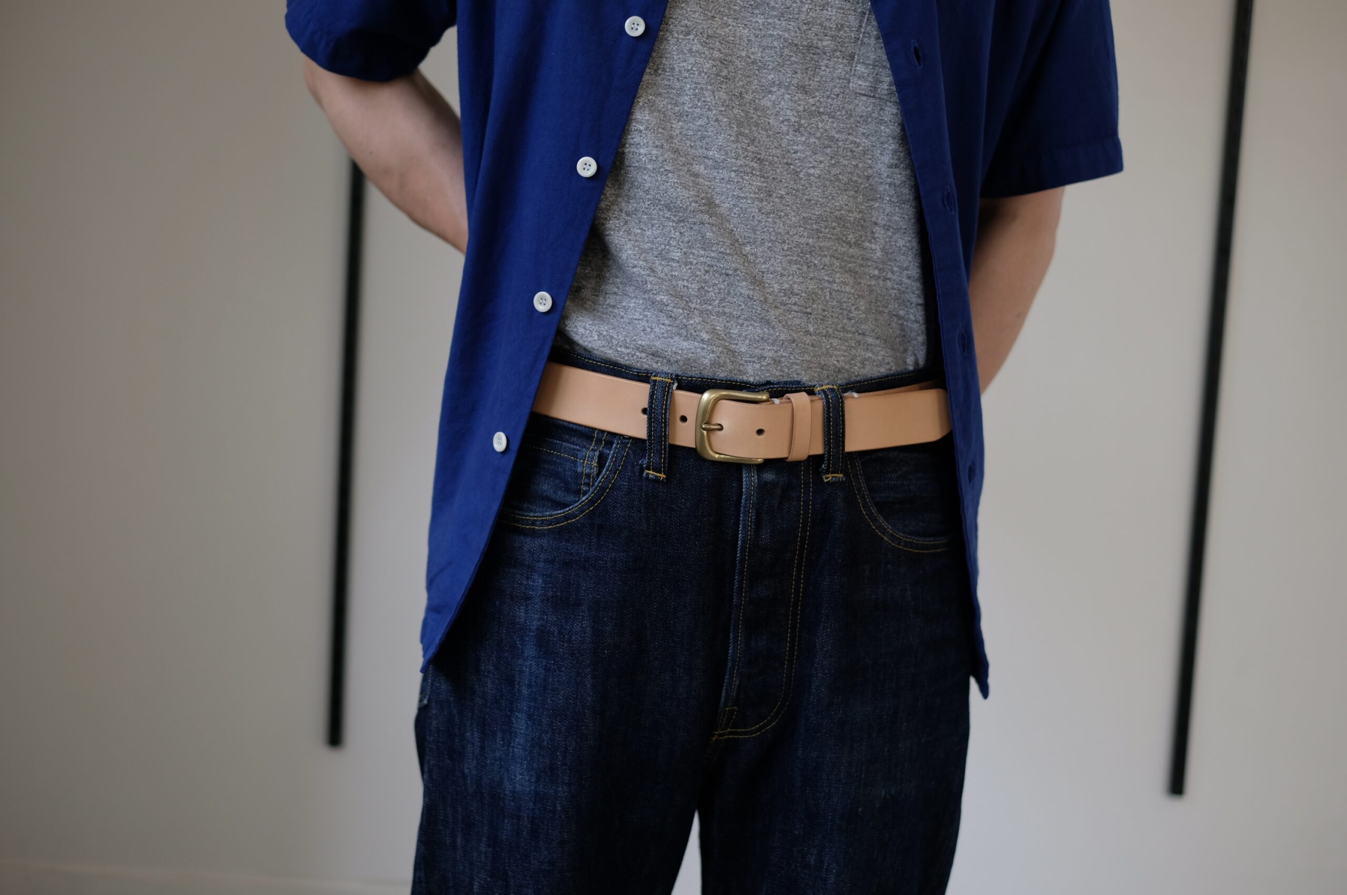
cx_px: 674
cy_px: 448
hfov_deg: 37.5
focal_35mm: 53
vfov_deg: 25.5
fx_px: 1981
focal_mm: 35
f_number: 1.8
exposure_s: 1/400
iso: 200
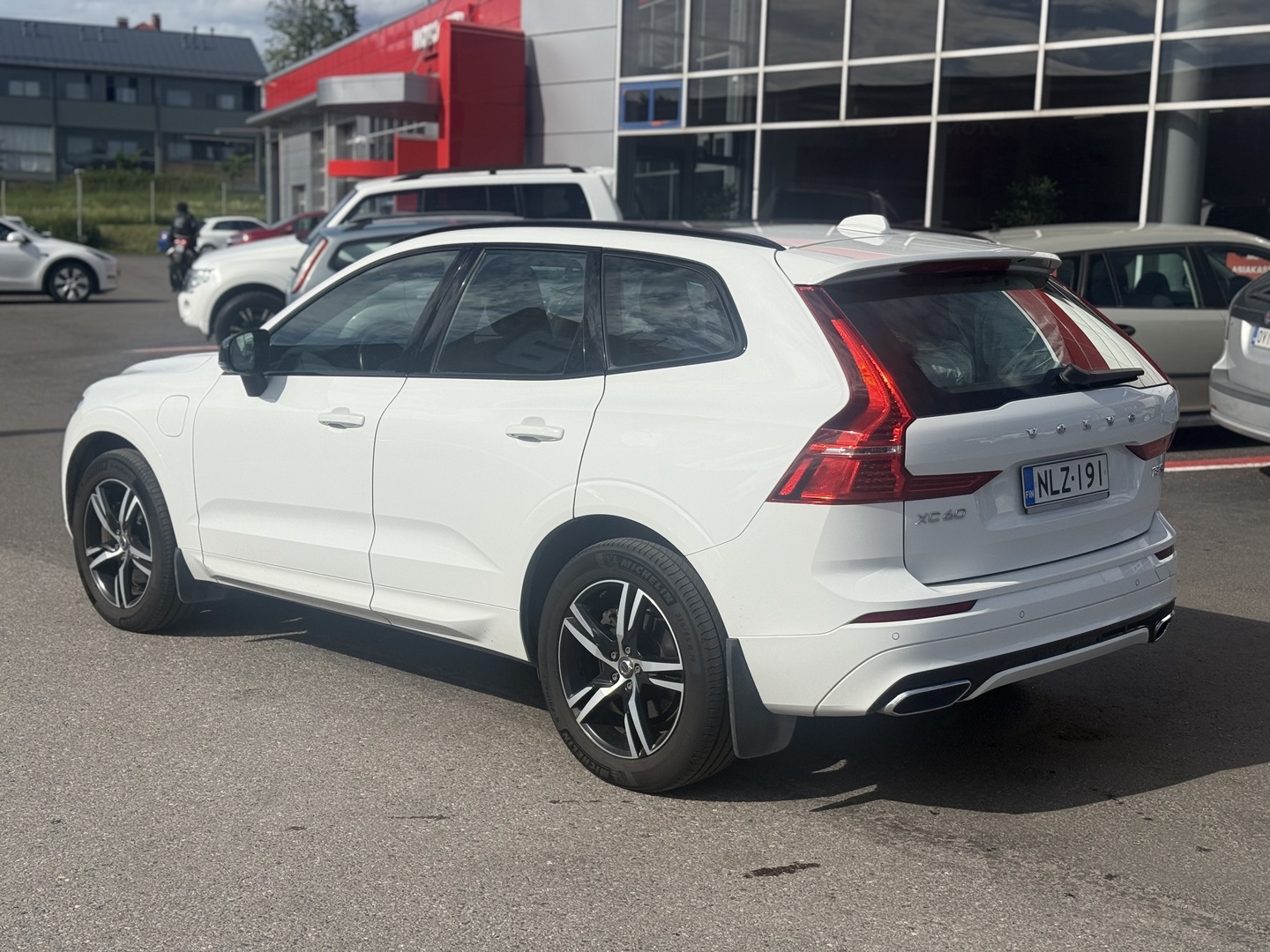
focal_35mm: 48
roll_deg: -2.4
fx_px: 1761
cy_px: 476
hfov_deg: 39.7
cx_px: 635
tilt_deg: -8.6
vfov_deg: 30.3
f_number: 1.78
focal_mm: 6.76
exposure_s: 1/9901
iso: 64
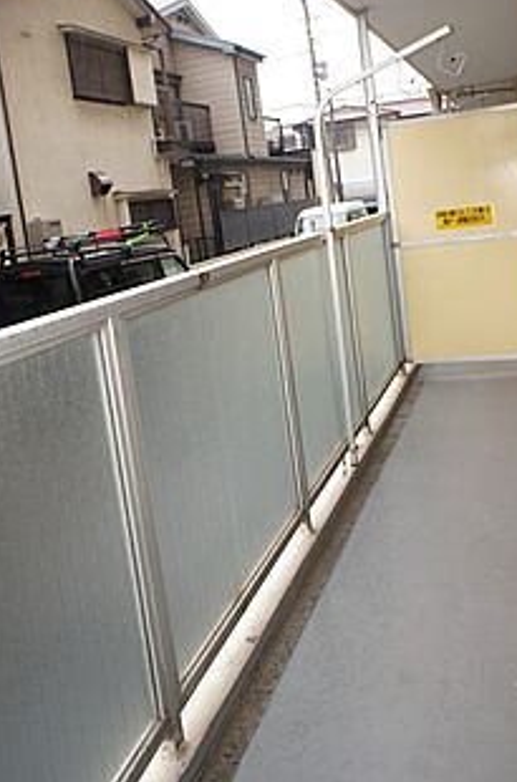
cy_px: 272
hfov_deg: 39.7
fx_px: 715
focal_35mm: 33
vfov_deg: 56.3
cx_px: 295
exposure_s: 1/100
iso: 200
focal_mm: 16
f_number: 5
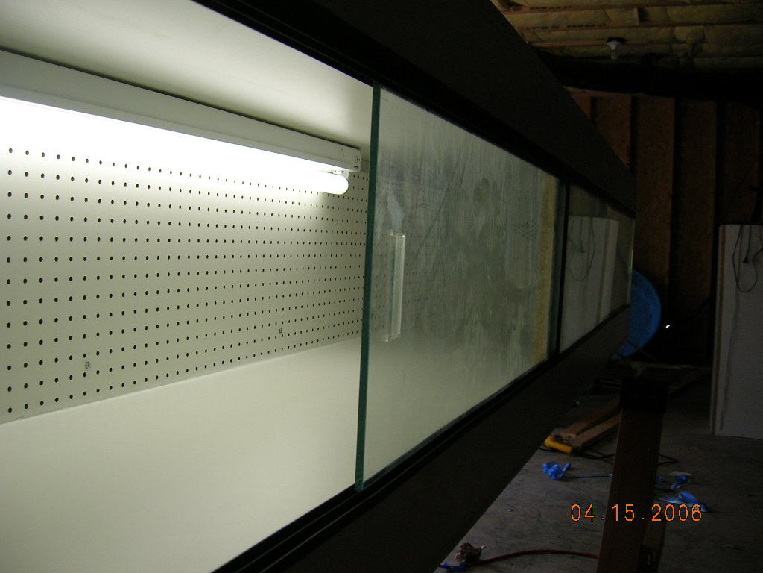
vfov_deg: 41.8
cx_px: 382
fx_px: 749
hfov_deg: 54.0
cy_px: 286
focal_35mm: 34
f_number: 2.9
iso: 50
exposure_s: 1/73.7
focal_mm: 5.7
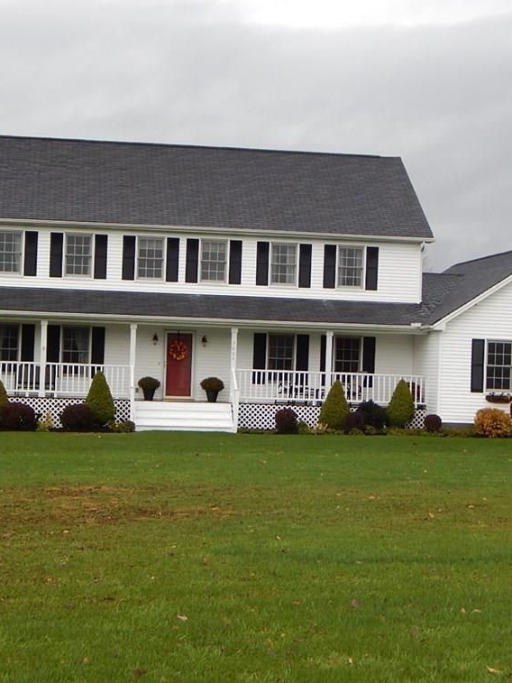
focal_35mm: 73
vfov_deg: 26.7
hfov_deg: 20.2
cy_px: 338
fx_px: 1439
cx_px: 249
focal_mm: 9.7
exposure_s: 1/200
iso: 125
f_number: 3.8
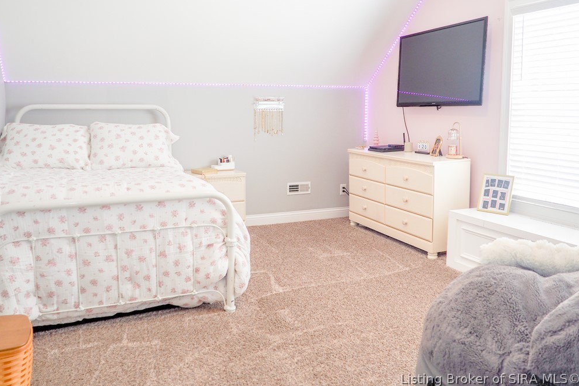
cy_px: 165
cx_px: 285
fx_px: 483
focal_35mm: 30
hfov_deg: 61.9
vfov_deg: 43.5
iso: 200
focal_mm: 14
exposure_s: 1/60
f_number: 3.5
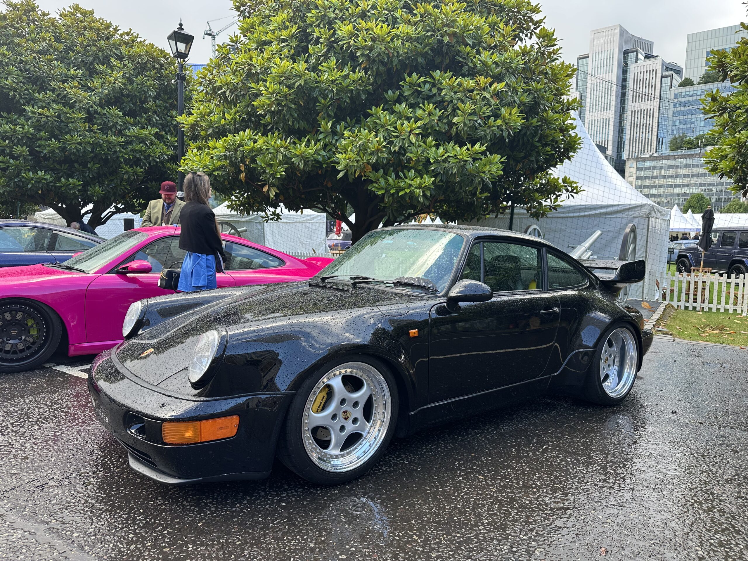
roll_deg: -1.5
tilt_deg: -5.7
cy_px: 280
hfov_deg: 71.6
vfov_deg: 56.8
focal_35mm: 24
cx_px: 374
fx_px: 519
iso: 64
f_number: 1.78
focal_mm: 6.86
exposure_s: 1/220
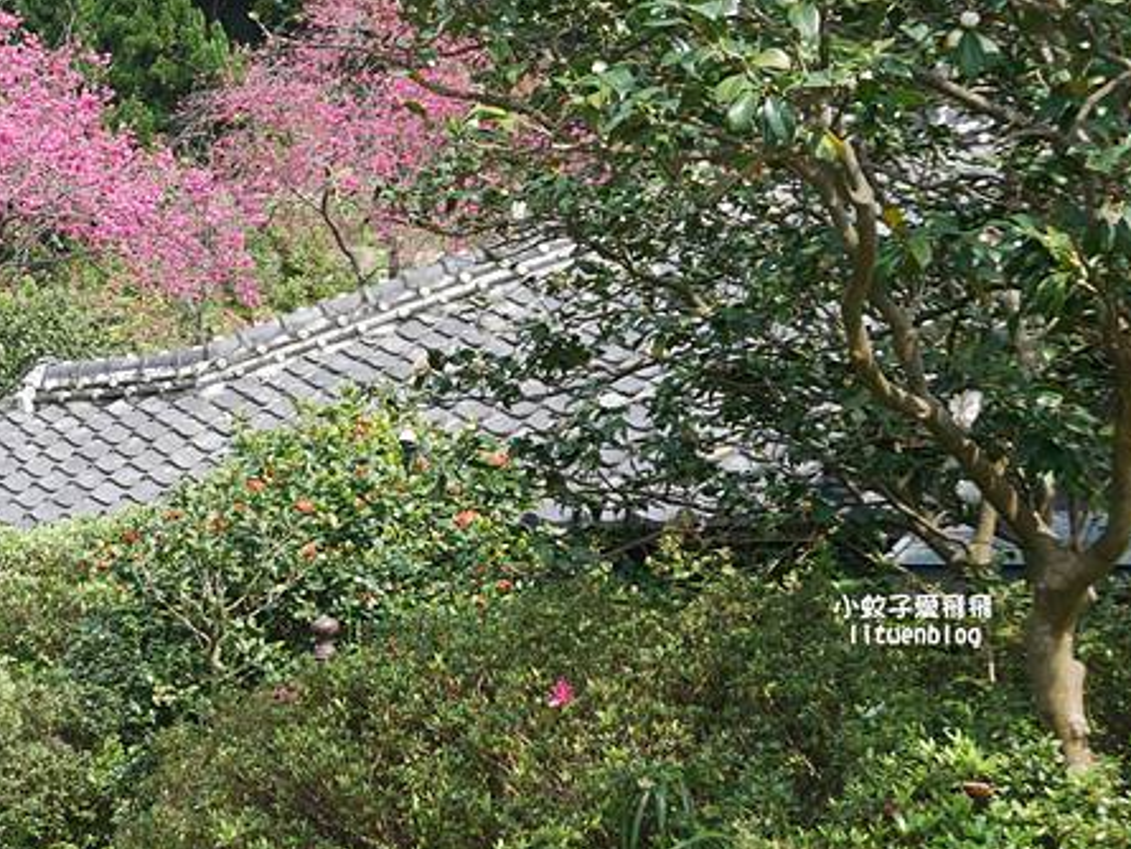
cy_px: 353
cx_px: -5
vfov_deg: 18.2
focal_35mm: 81
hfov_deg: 23.1
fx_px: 2647
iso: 200
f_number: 4.5
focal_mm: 20
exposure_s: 1/500
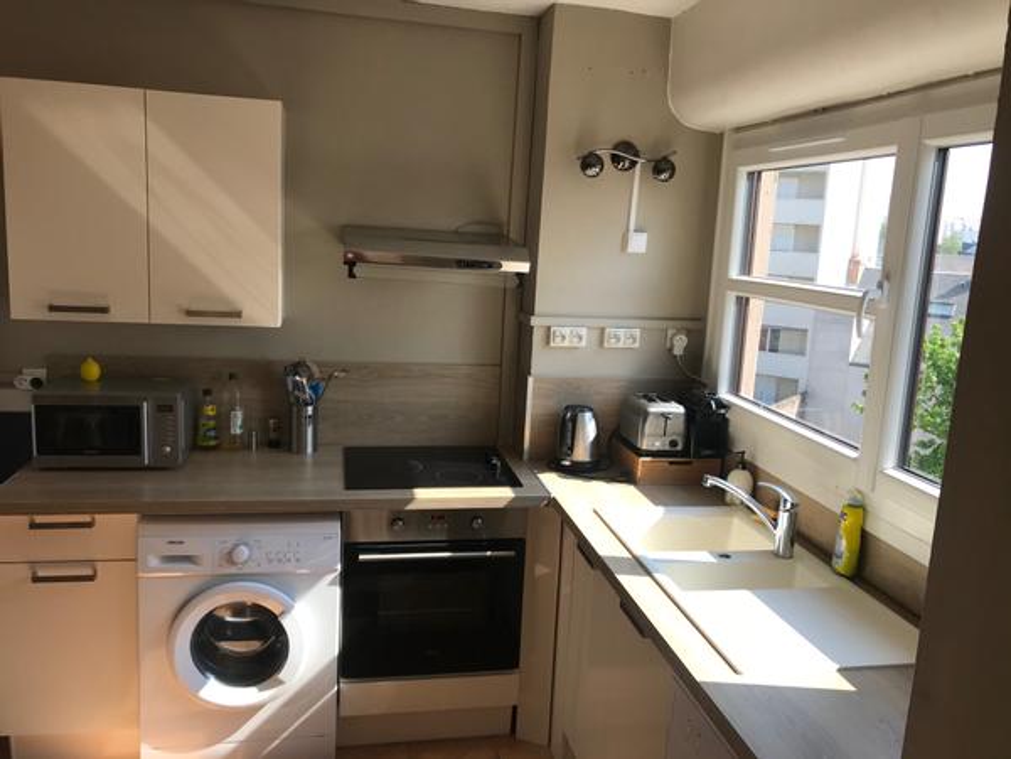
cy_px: 380
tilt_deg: -9.0
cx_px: 506
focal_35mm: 28
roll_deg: -3.9
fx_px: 818
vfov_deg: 49.7
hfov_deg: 63.4
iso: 20
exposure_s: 1/424
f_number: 1.8
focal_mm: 3.99
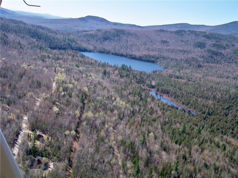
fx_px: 316
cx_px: 119
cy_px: 89
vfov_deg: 31.5
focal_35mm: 46
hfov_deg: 41.2
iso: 80
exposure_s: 1/640
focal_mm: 9.36
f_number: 3.2
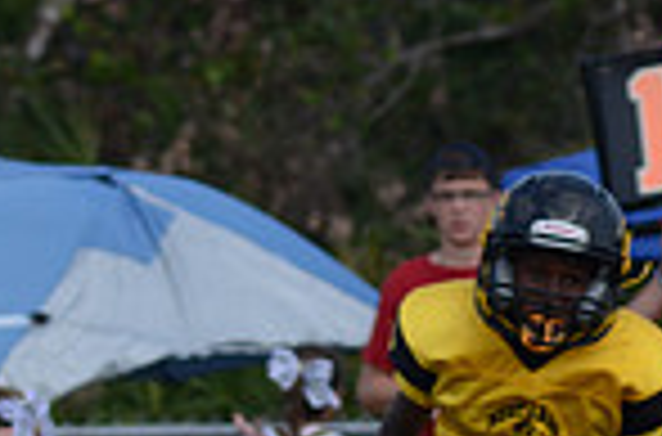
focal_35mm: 1184
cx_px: -126
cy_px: 643
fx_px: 21703
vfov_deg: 1.2
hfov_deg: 1.7
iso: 400
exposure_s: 1/800
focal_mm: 200
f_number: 8
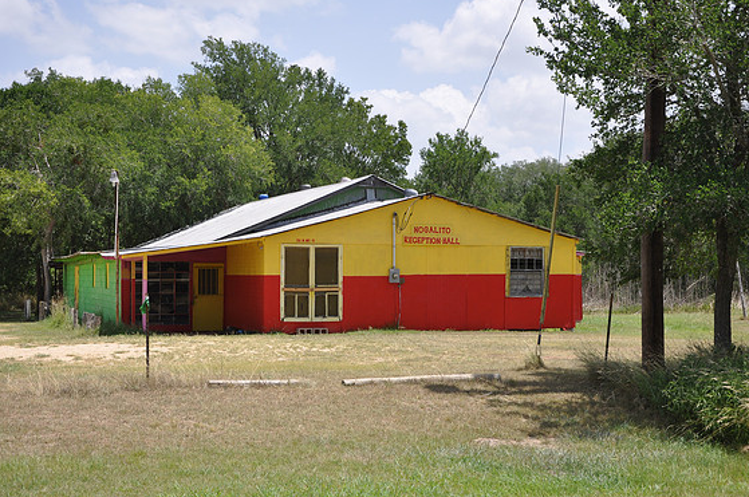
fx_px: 1133
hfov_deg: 36.6
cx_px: 387
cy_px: 250
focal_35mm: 55
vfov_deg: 24.8
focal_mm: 35
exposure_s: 1/200
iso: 200
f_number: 7.1
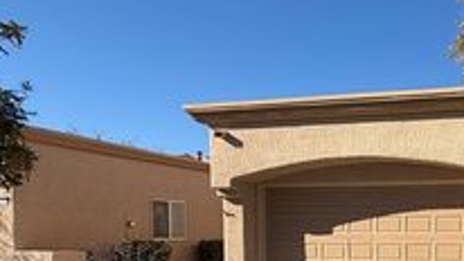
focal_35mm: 37
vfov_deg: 30.3
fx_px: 455
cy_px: 246
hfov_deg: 44.7
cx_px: 478
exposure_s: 1/770
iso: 25
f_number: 2.2
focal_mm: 2.22
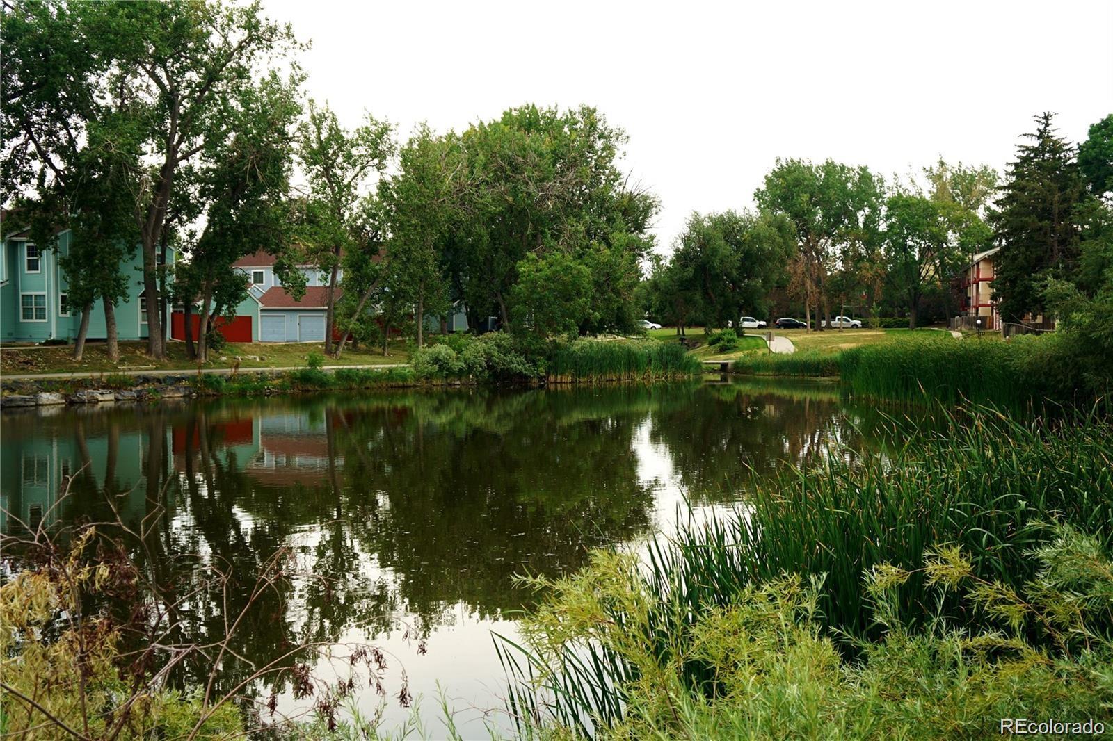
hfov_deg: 46.4
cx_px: 556
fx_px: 1298
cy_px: 370
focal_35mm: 42
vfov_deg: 31.9
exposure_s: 1/200
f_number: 4.5
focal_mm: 28
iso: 100
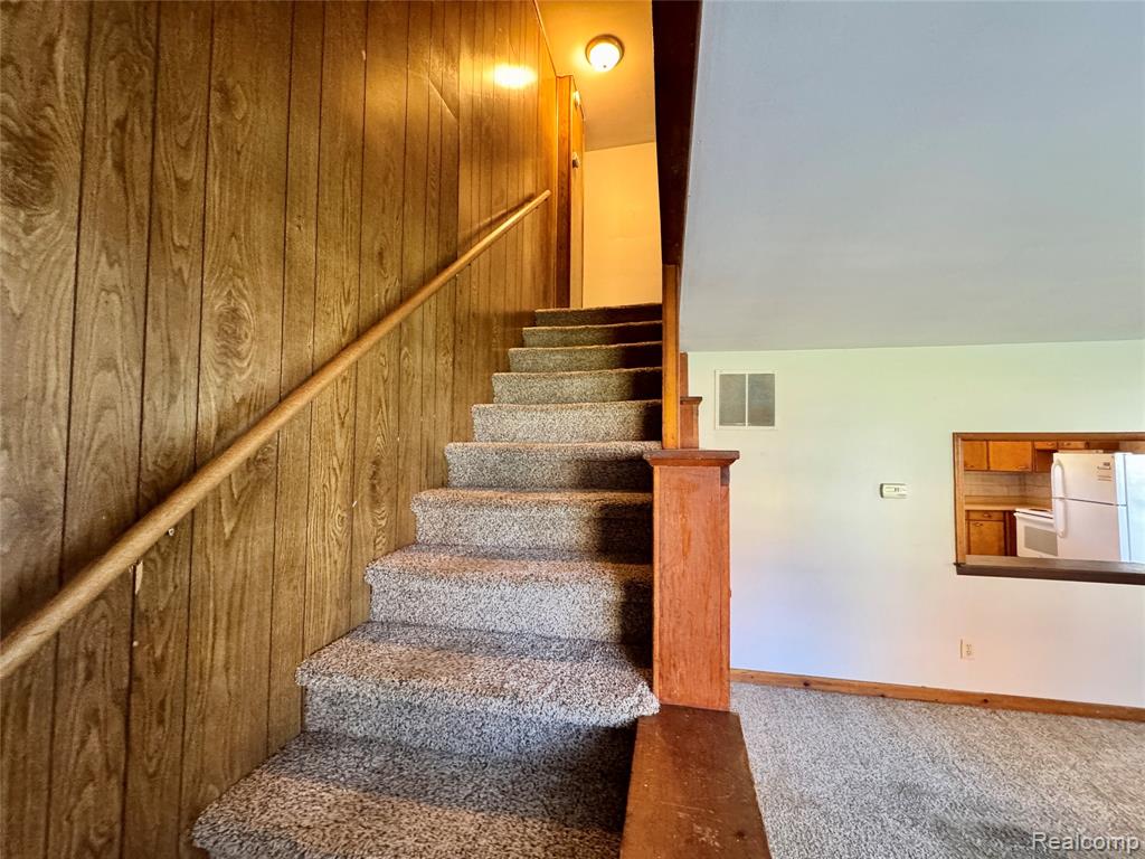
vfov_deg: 85.7
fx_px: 463
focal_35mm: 14
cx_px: 572
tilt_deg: +2.1
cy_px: 430
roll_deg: -0.3
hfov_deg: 102.1
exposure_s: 1/60
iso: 640
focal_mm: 2.22
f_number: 2.2
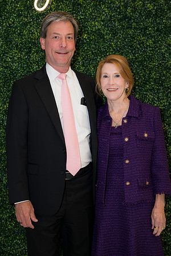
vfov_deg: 29.7
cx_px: 86
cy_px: 128
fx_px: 484
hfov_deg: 20.0
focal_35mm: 68
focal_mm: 68
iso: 400
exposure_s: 1/160
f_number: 5
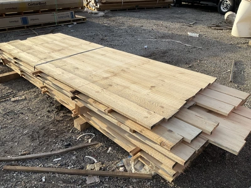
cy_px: 94
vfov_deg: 48.2
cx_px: 126
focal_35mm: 29
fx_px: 210
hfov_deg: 61.7
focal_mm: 3
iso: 25
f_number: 1.8
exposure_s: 1/883
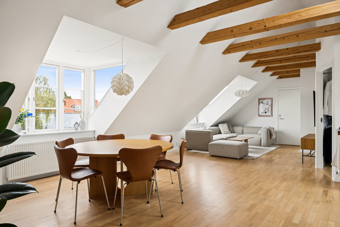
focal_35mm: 24
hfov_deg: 73.7
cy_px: 114
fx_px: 227
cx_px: 170
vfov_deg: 53.1
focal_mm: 24
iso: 160
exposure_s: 1/3.33
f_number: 11
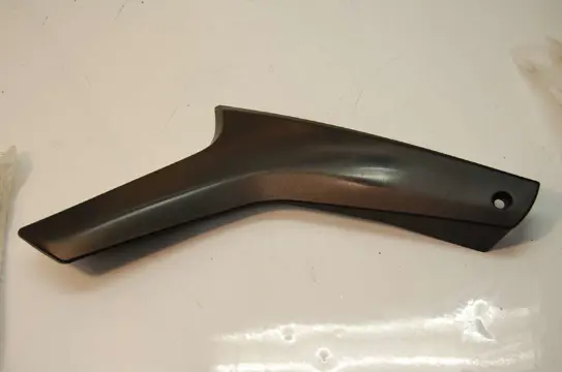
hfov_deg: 46.5
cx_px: 281
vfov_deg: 31.8
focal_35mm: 42
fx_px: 655
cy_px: 186
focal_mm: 28
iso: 400
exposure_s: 1/80
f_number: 4.5
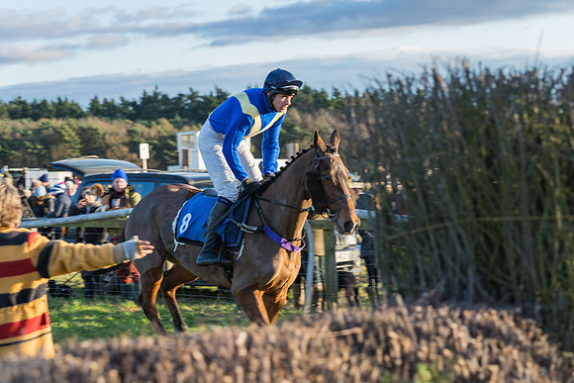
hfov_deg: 20.3
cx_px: 285
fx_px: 1607
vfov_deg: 13.6
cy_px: 189
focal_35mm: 101
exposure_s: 1/200
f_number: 5.6
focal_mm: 99
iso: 200
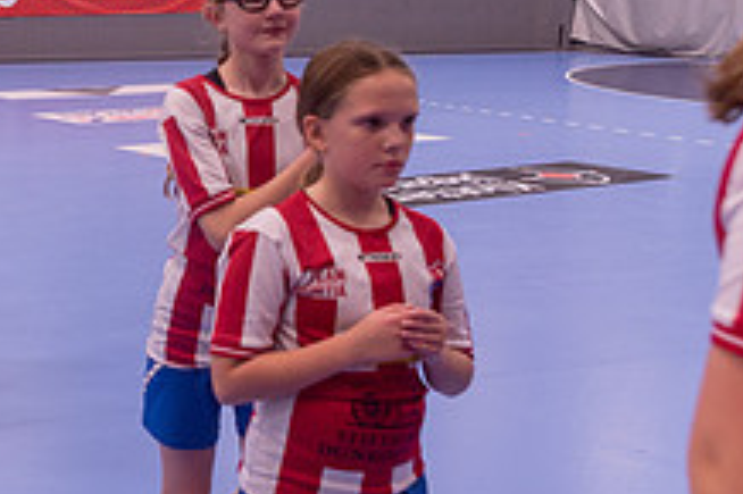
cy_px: 181
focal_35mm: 64
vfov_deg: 21.2
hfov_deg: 28.2
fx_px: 1320
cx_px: -102
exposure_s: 1/400
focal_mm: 24
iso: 1100
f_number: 3.2
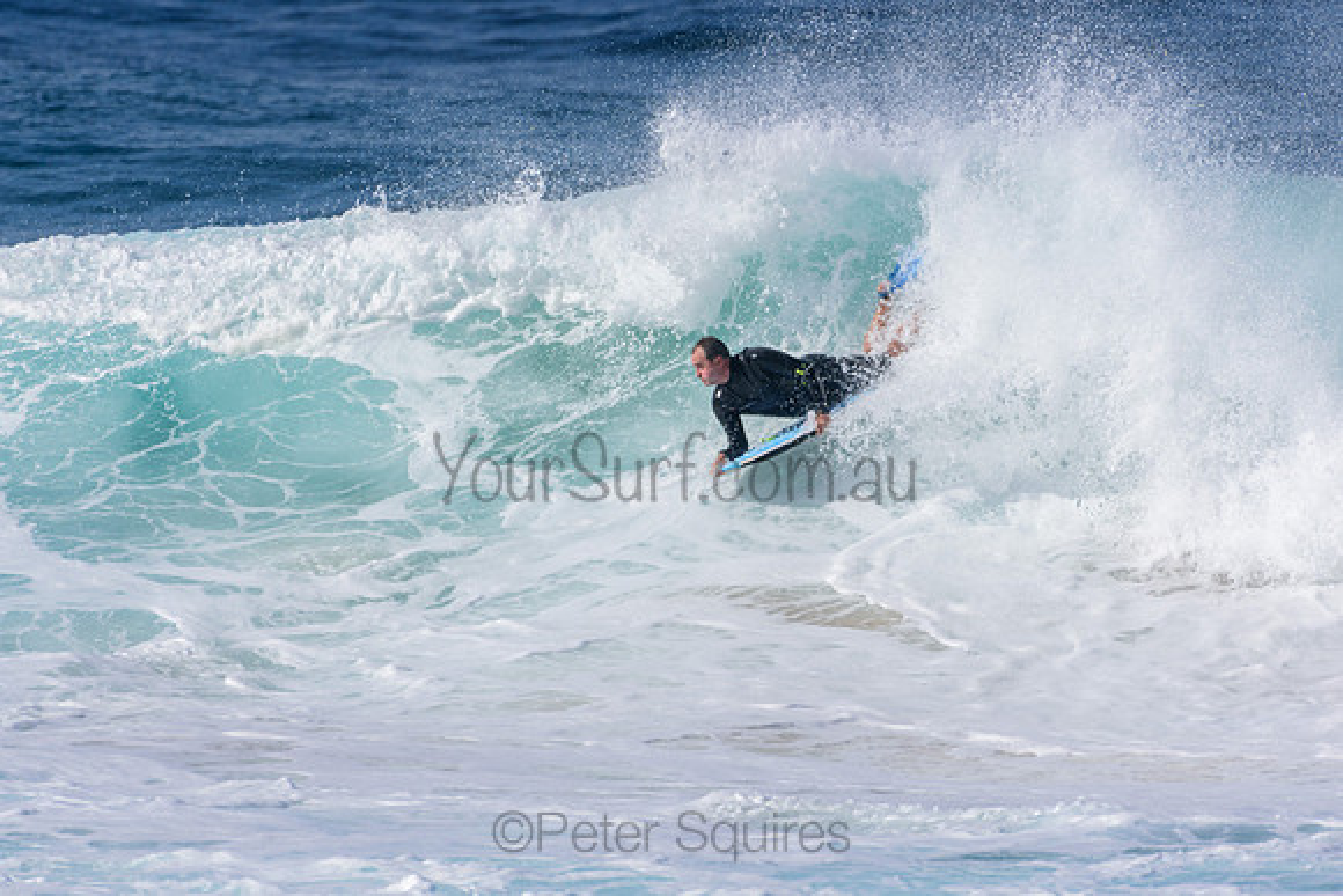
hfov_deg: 2.7
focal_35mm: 750
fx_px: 27984
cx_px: 672
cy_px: 448
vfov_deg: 1.8
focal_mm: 500
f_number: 5.6
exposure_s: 1/2000
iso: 180
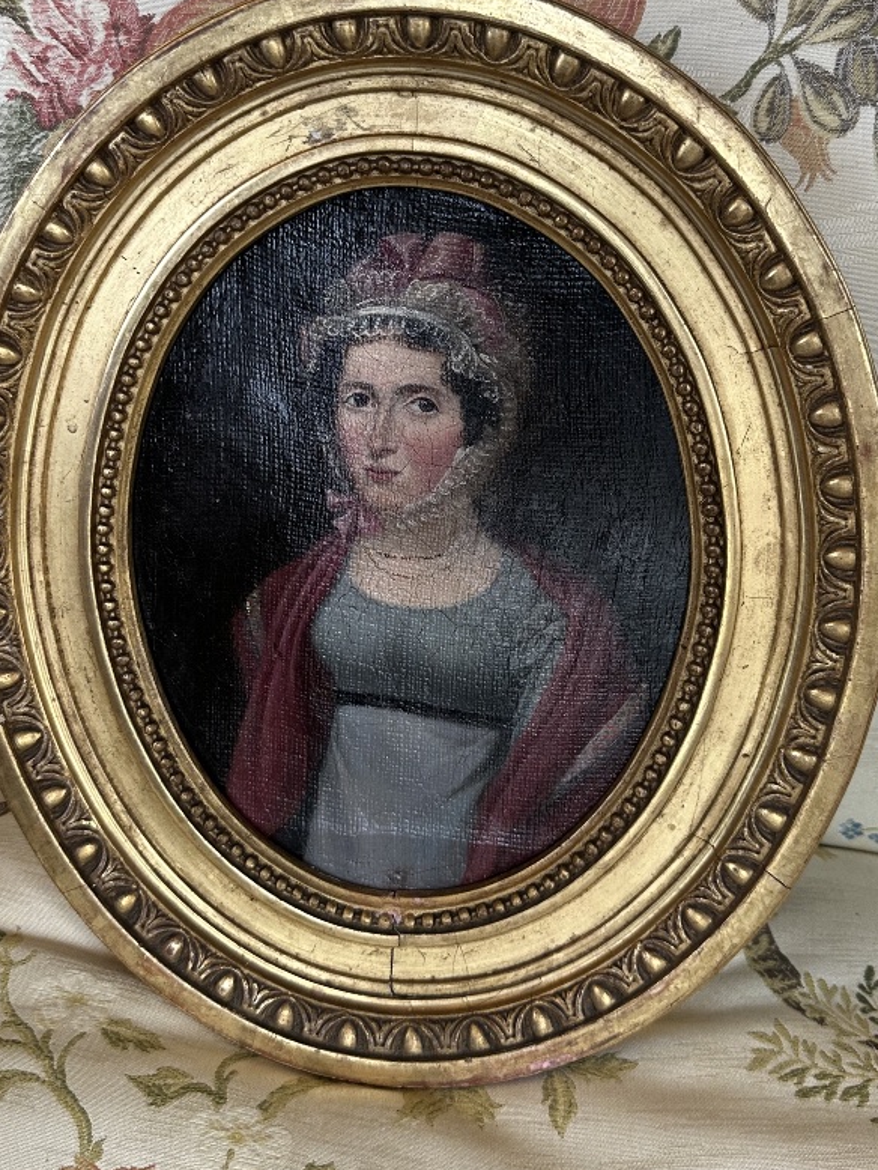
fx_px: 1251
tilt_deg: -29.5
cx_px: 448
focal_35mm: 37
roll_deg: +0.2
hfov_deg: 38.7
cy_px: 468
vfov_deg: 49.8
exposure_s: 1/121
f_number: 1.78
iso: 160
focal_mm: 6.86
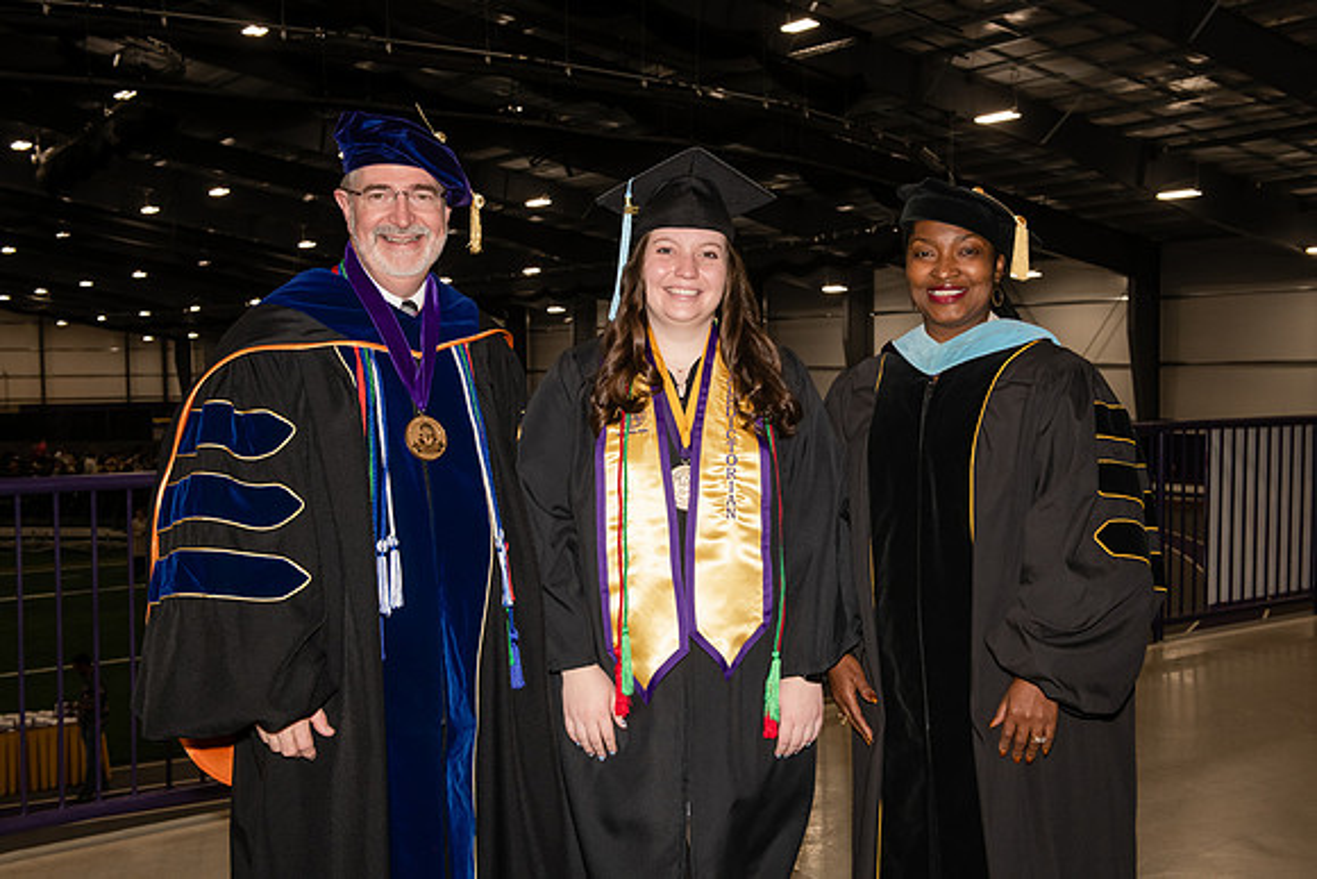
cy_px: 440
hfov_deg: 46.4
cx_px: 658
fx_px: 1537
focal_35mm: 42
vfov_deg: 31.9
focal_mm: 42
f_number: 6.3
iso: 800
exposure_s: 1/200
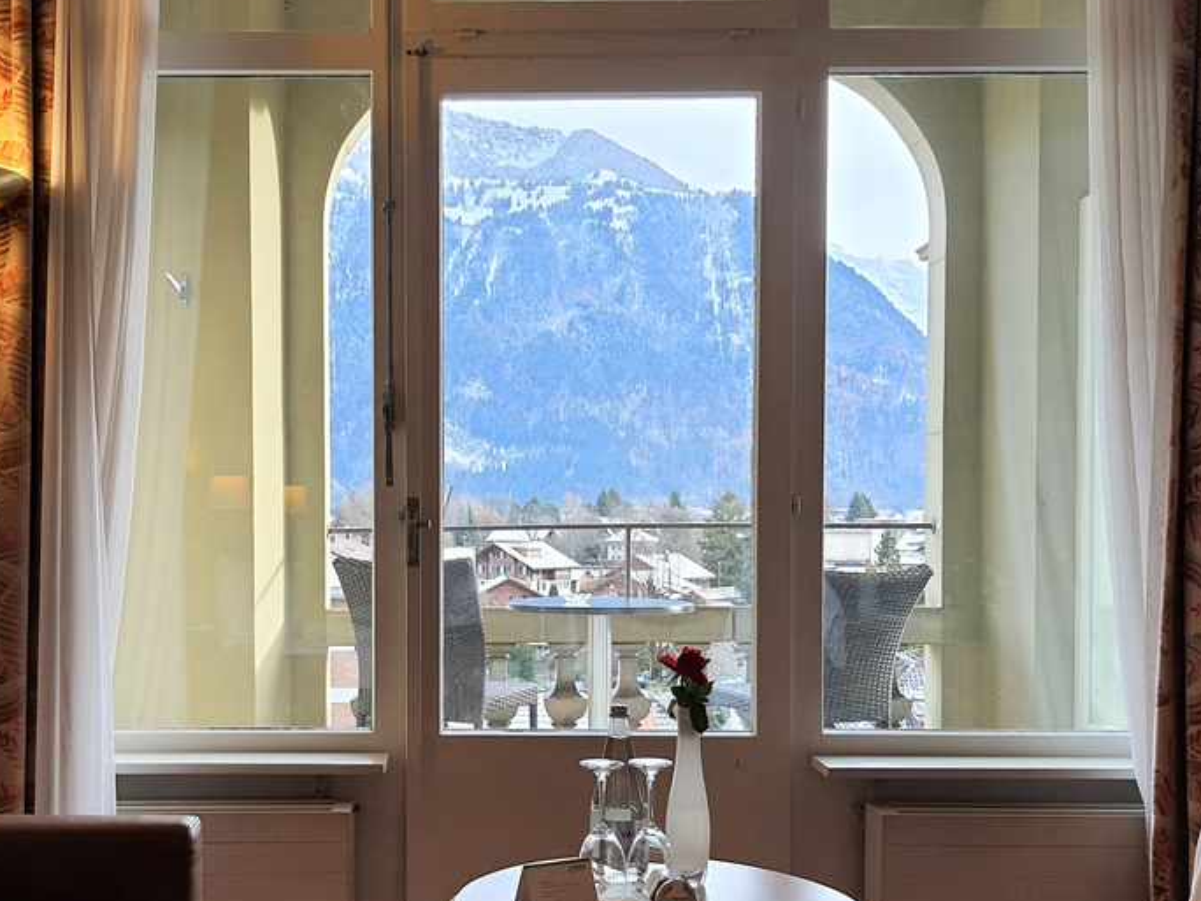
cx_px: 460
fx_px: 1318
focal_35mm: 38
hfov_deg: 48.6
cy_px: 546
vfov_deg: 37.6
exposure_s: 1/162
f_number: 1.7
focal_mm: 4.32
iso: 50
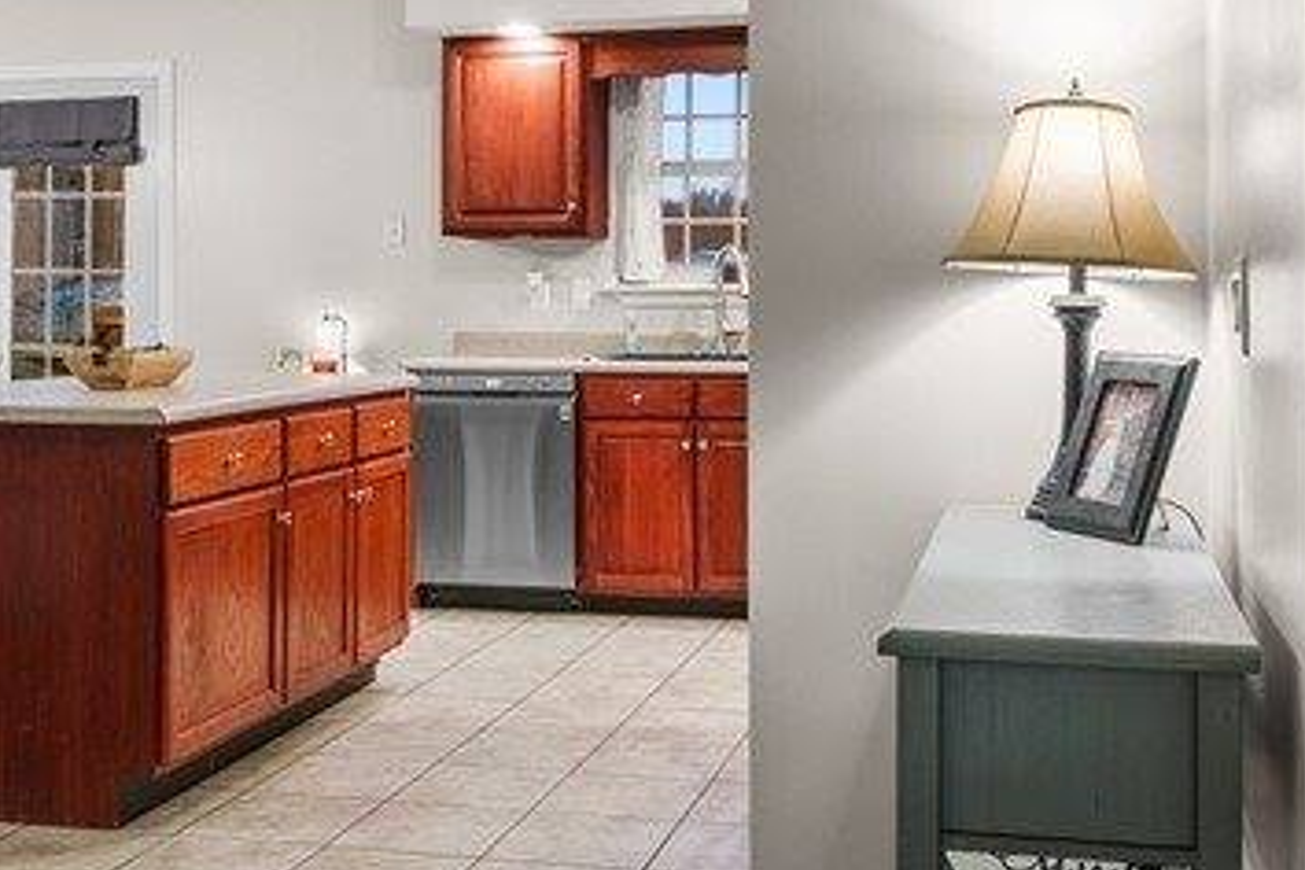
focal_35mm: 49
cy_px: 295
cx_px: 640
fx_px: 1776
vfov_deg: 27.4
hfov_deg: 40.3
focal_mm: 16
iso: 400
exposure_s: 2.5
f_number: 11
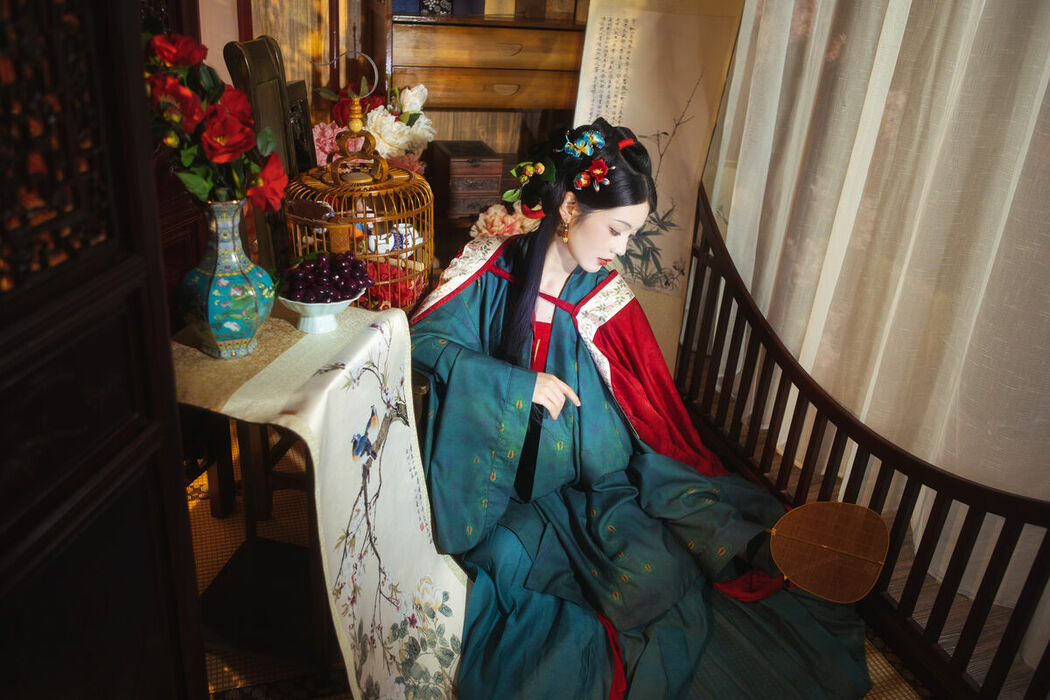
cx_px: 525
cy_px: 350
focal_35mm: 30
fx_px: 875
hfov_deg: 61.9
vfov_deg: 43.6
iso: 500
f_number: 2.8
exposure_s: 1/200
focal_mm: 30
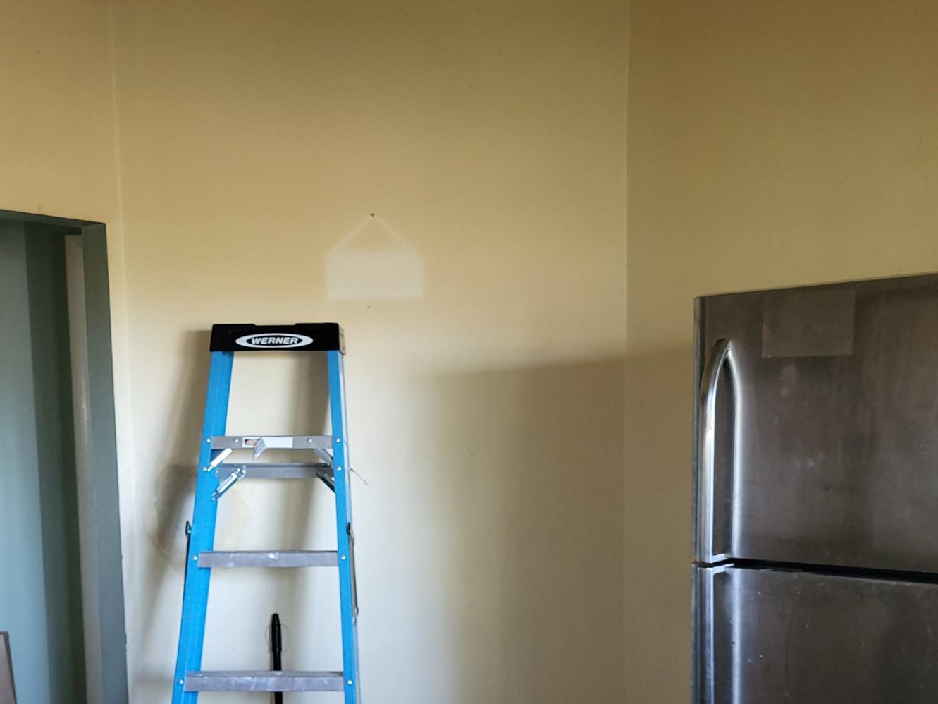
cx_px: 430
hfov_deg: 46.8
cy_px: 518
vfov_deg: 35.3
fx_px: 1084
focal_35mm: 40
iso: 125
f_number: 1.8
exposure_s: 1/17.2
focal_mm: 5.4
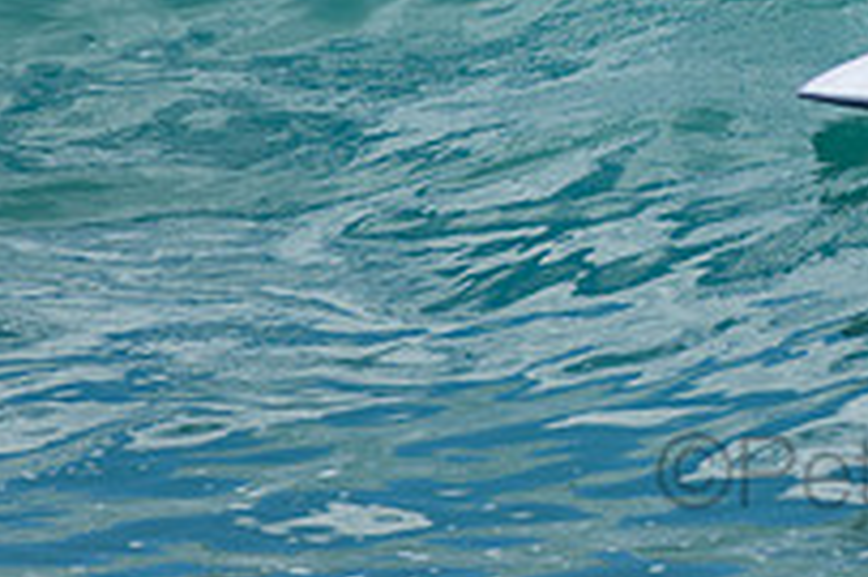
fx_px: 41364
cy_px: -237
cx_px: 988
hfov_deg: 1.2
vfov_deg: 0.8
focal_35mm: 1717
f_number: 5.6
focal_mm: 400
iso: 220
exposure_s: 1/1250
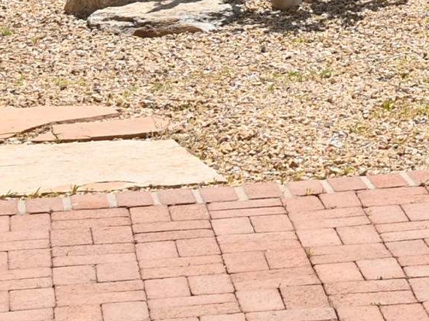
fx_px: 2255
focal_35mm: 182
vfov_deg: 7.8
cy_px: -327
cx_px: 986
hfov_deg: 9.7
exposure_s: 1/320
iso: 100
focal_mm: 24
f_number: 9
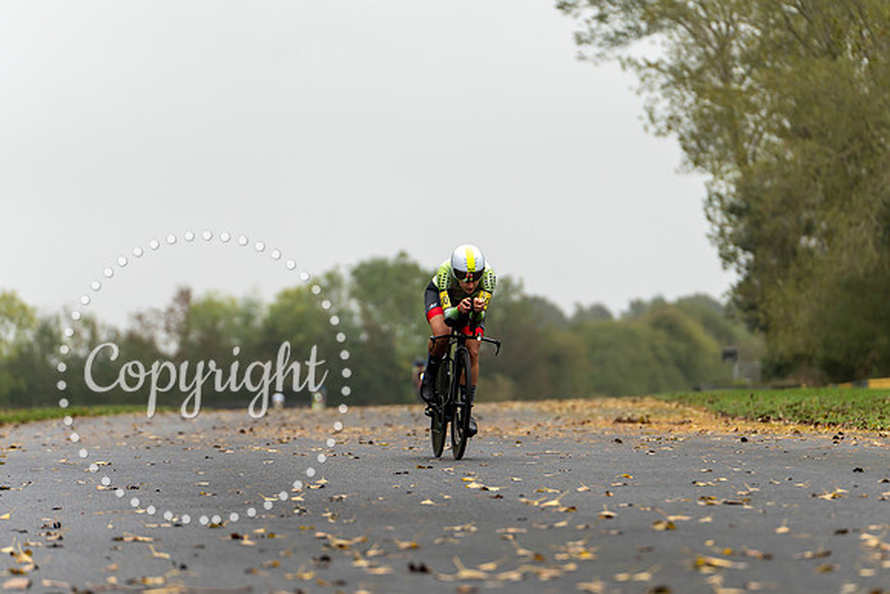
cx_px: 476
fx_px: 5479
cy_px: 309
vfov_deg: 6.2
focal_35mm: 222
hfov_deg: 9.3
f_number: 2.8
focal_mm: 157
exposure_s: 1/1000
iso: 250
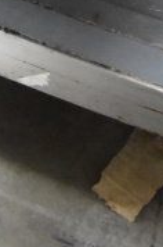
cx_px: 305
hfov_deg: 9.3
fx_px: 948
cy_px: -384
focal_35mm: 139
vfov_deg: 11.6
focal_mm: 18
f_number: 3.5
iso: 3600
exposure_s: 1/30
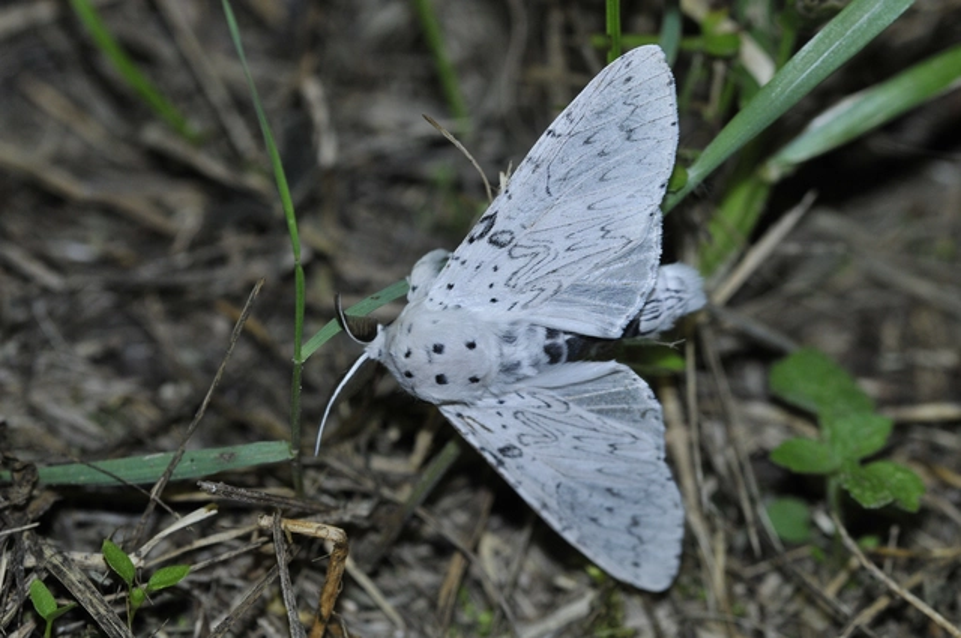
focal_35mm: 158
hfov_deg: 13.1
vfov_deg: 8.7
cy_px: 319
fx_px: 4199
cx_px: 480
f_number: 9
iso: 640
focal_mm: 105
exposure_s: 1/60
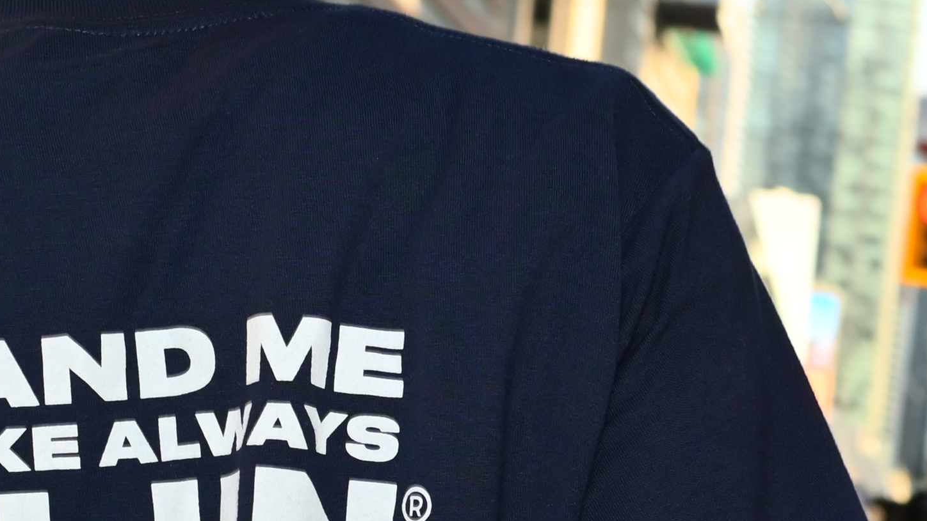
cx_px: 824
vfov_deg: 7.7
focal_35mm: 153
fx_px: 3761
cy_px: 965
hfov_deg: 13.9
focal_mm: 35
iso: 100
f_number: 5.6
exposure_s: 1/125
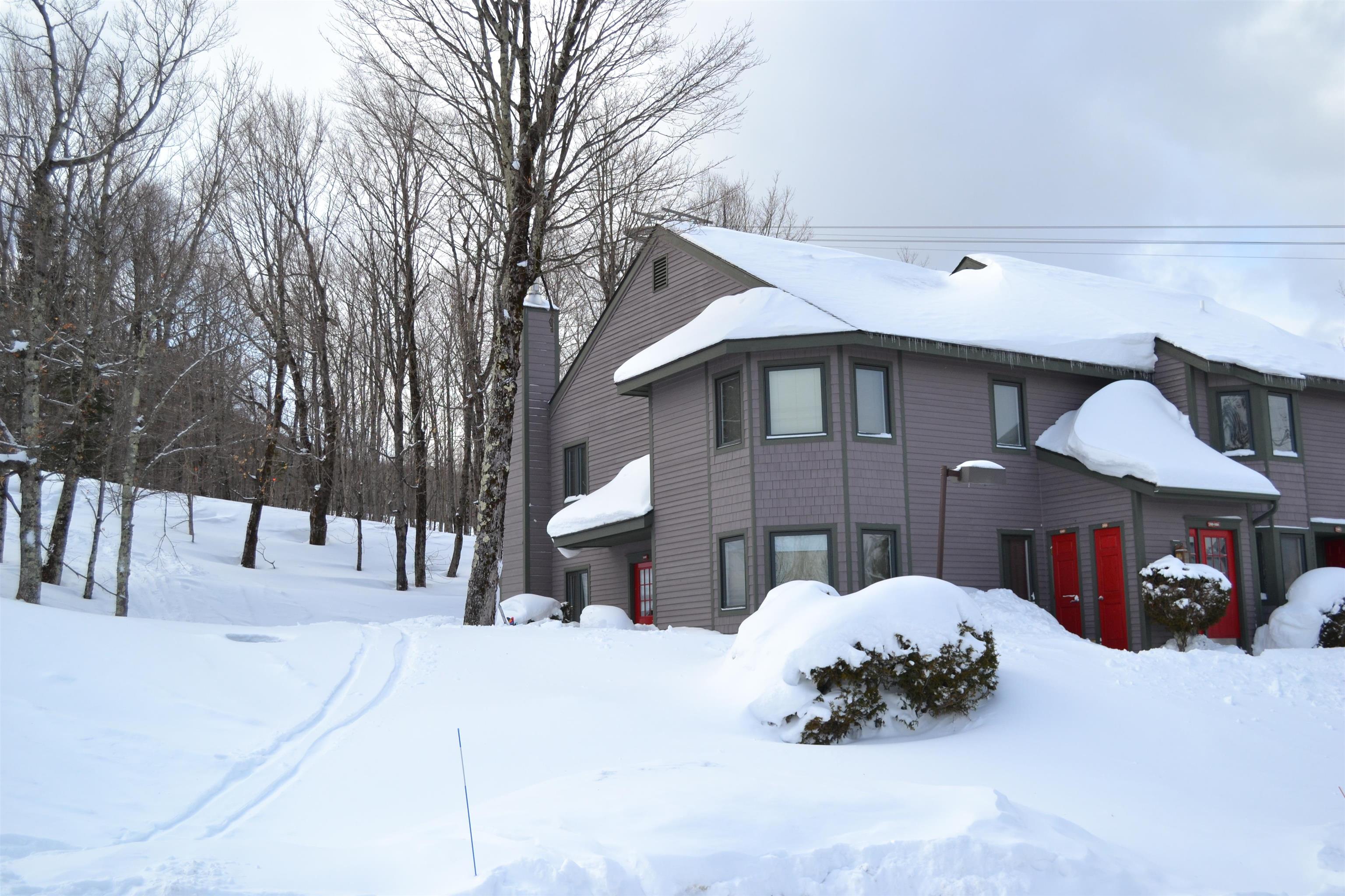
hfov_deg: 53.1
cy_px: 448
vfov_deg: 36.9
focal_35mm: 36
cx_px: 672
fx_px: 1345
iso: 400
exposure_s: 1/1250
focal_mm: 24
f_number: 5.6
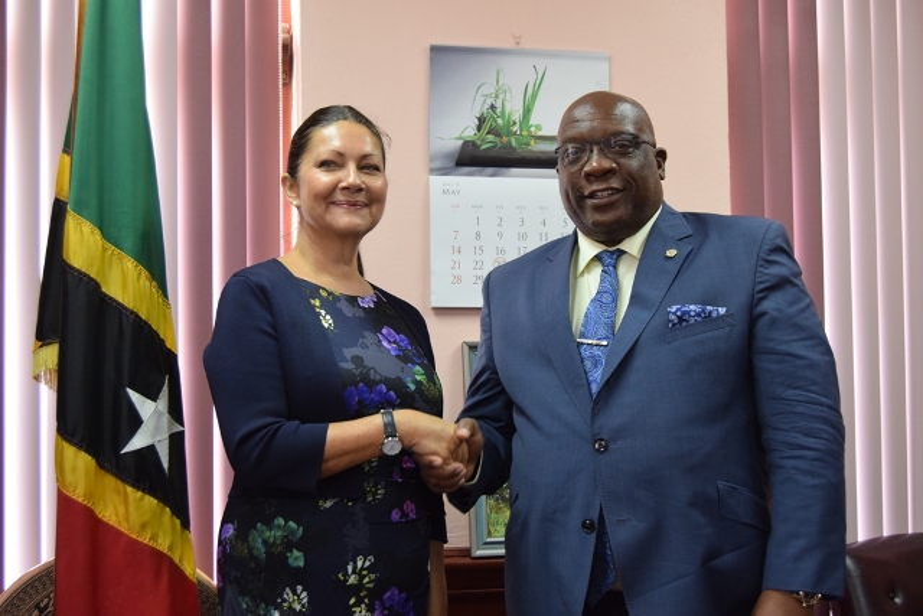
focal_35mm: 57
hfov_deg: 35.0
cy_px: 308
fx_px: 1462
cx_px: 462
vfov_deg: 23.8
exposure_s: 1/60
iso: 1600
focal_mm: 38
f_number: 5.6
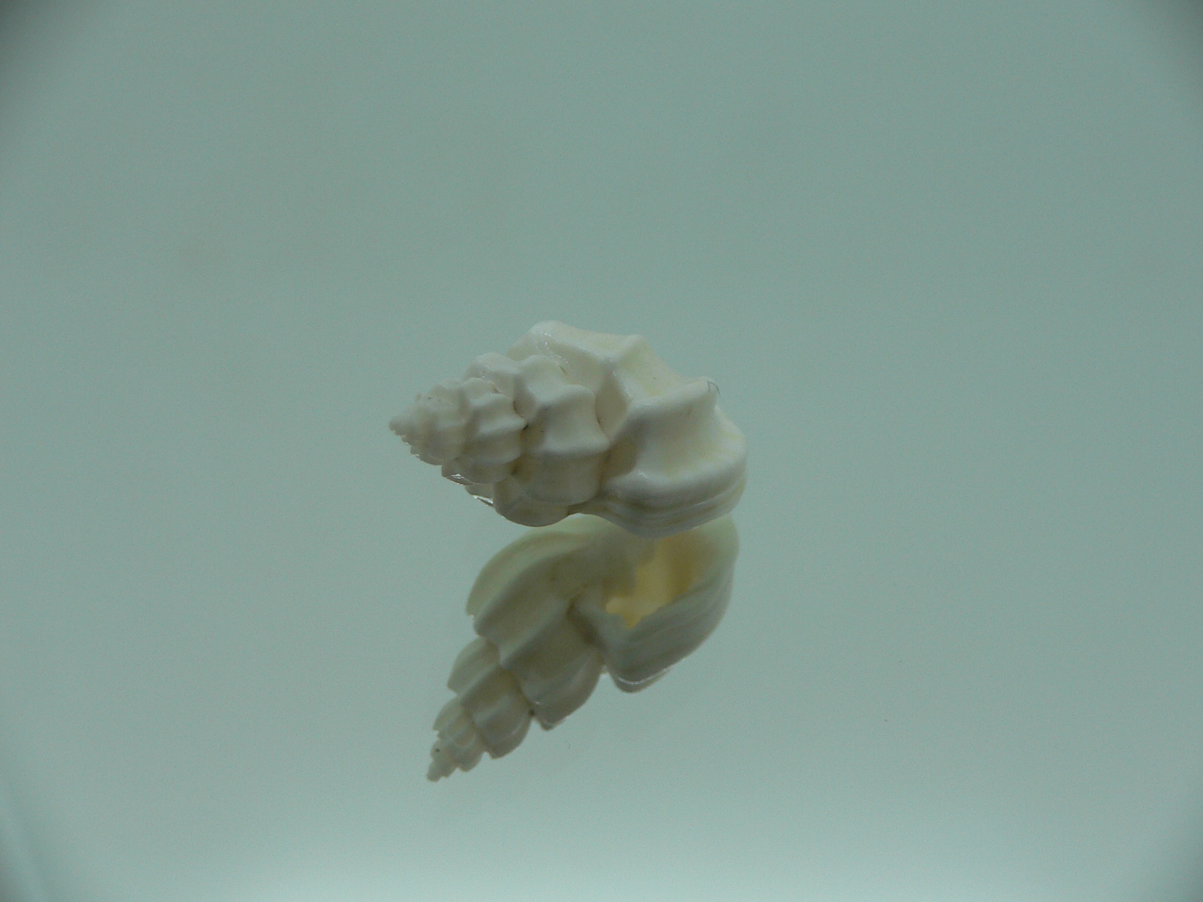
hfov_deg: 52.6
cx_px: 602
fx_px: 1216
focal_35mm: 35
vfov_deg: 40.7
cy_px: 451
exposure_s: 1/60
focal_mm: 4.6
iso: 80
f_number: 2.8
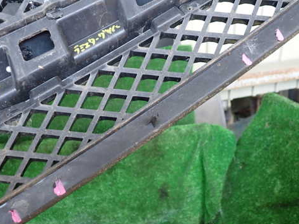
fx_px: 328
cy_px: 107
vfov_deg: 37.7
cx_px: 145
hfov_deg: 49.0
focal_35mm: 38
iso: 160
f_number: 2.3
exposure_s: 1/60
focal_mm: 5.4
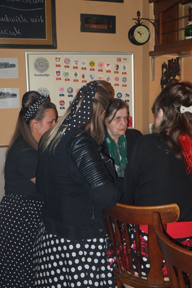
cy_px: 144
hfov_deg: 28.6
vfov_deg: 41.9
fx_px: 376
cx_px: 96
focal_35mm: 47
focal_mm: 31.5
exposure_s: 1/15
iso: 800
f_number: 5.6
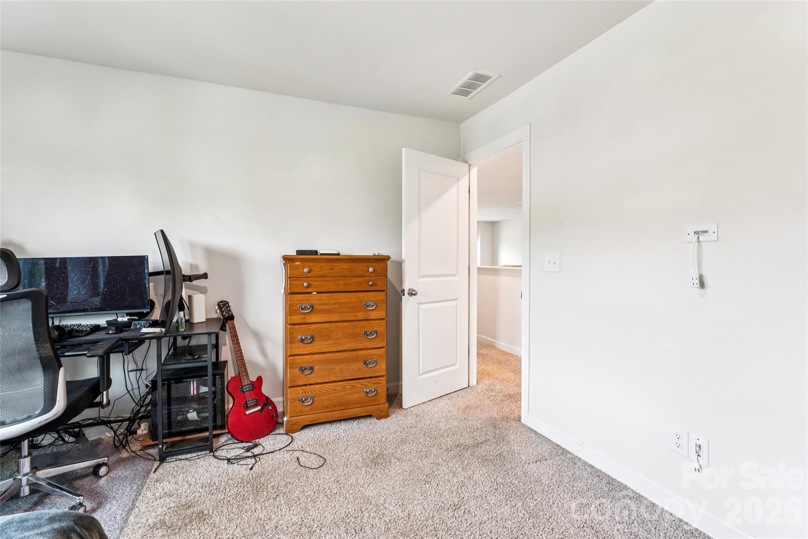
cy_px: 270
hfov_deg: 96.0
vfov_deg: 73.1
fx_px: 364
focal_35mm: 16
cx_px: 404
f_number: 9
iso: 100
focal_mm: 16.2
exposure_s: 1/3.33
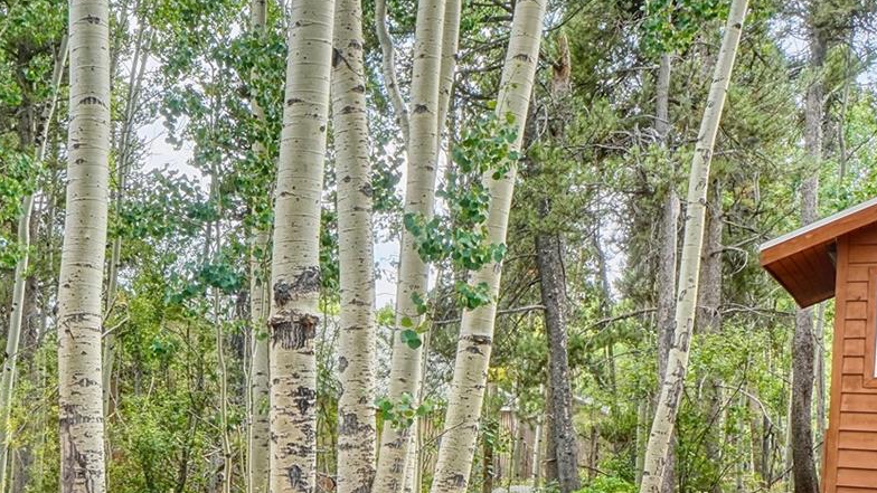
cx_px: 276
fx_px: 1118
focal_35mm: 48
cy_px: 447
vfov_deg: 24.2
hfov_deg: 42.1
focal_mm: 15
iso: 250
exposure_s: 1/8
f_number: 22
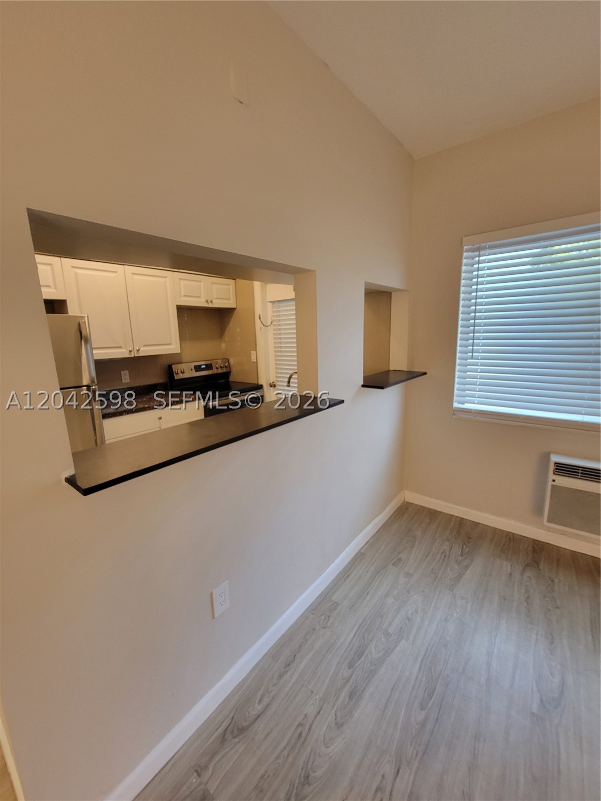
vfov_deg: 106.2
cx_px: 300
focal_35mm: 13
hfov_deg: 89.9
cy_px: 400
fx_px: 301
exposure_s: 1/60
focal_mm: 2.2
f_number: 2.2
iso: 320
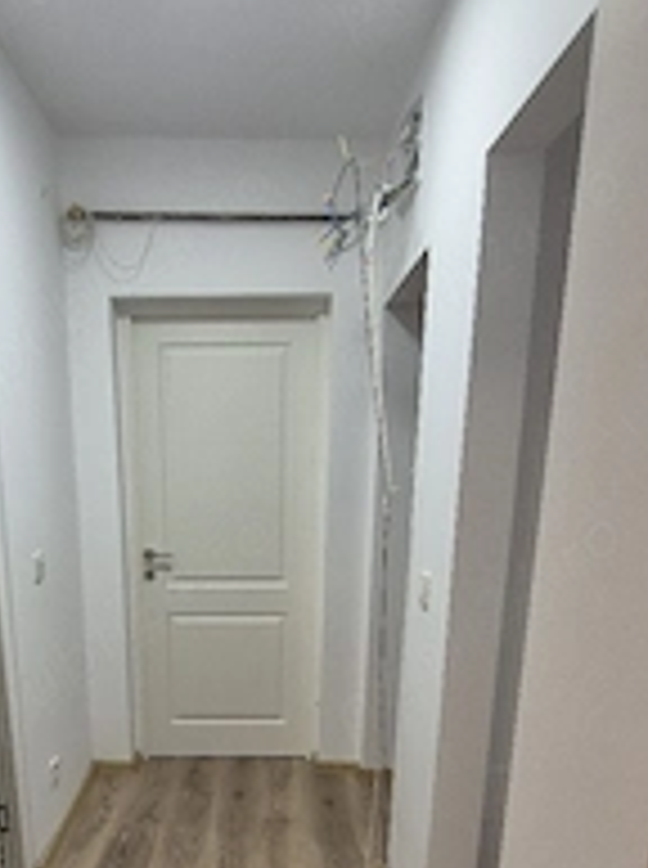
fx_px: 676
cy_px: 679
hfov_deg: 50.3
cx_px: 216
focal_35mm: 27
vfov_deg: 60.8
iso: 125
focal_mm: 2.2
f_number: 2.2
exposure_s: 1/50
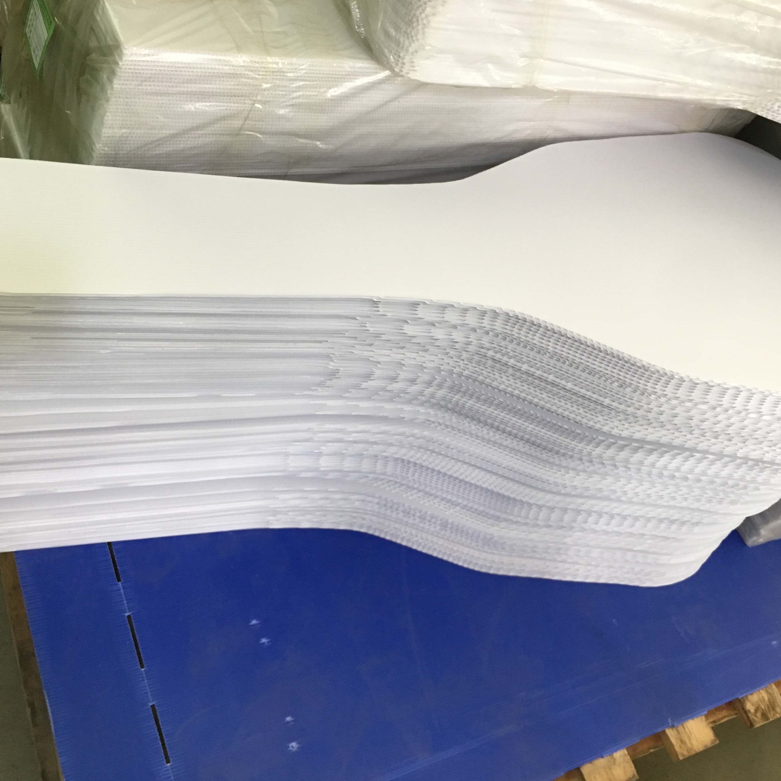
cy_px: 389
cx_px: 421
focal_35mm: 35
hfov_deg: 47.2
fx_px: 893
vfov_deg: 47.2
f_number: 2.2
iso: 160
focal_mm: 4.15
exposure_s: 1/33
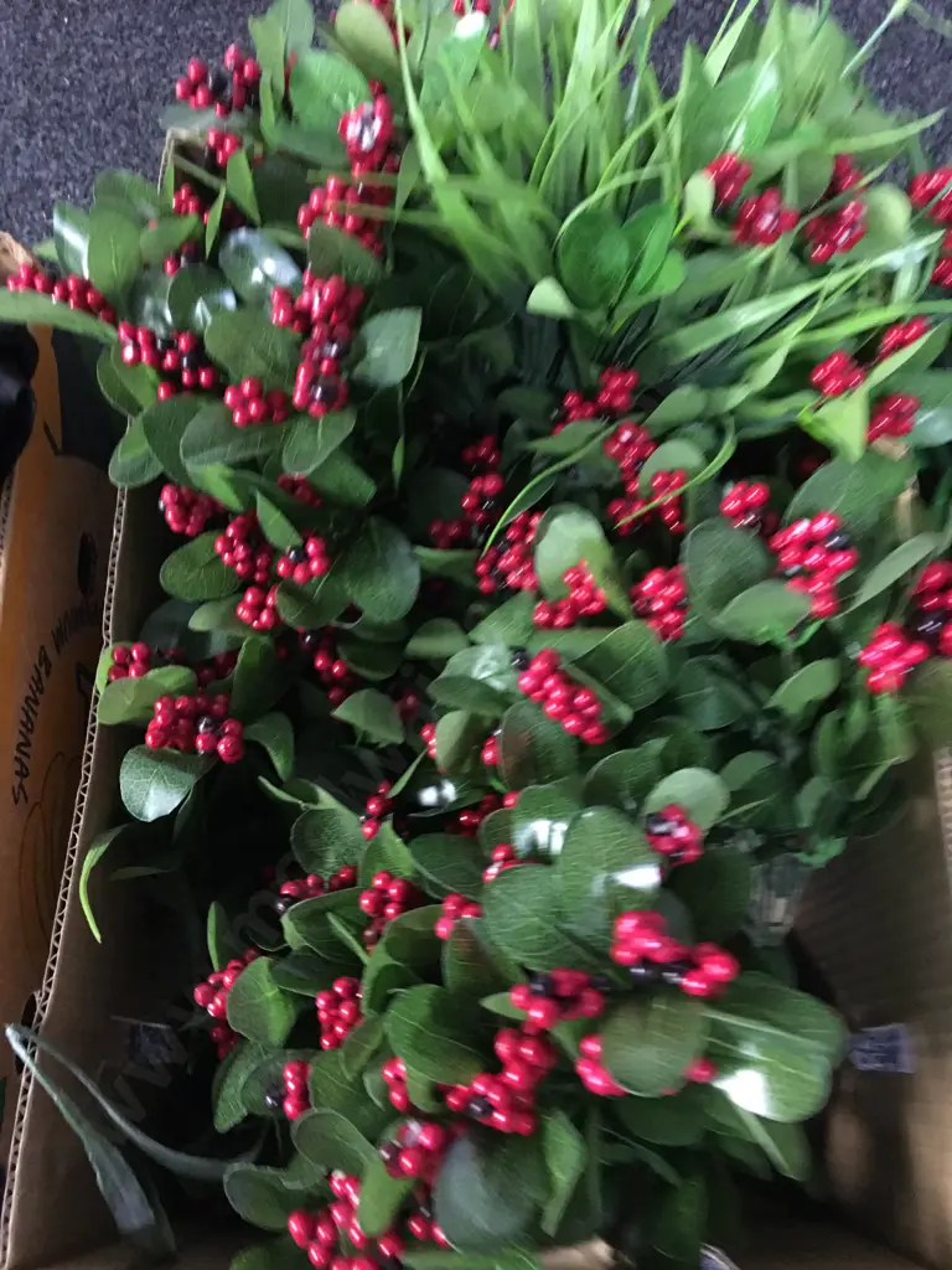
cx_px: 476
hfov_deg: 48.2
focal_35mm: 29
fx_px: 1063
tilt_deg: -69.2
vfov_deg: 61.7
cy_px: 635
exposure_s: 1/4
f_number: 2.2
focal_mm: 4.15
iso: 100
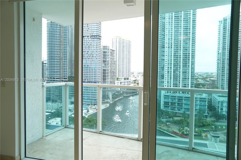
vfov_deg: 41.7
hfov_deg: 59.5
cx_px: 120
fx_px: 211
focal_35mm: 32
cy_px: 80
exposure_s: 1/3200
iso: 1600
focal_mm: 21
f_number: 2.8
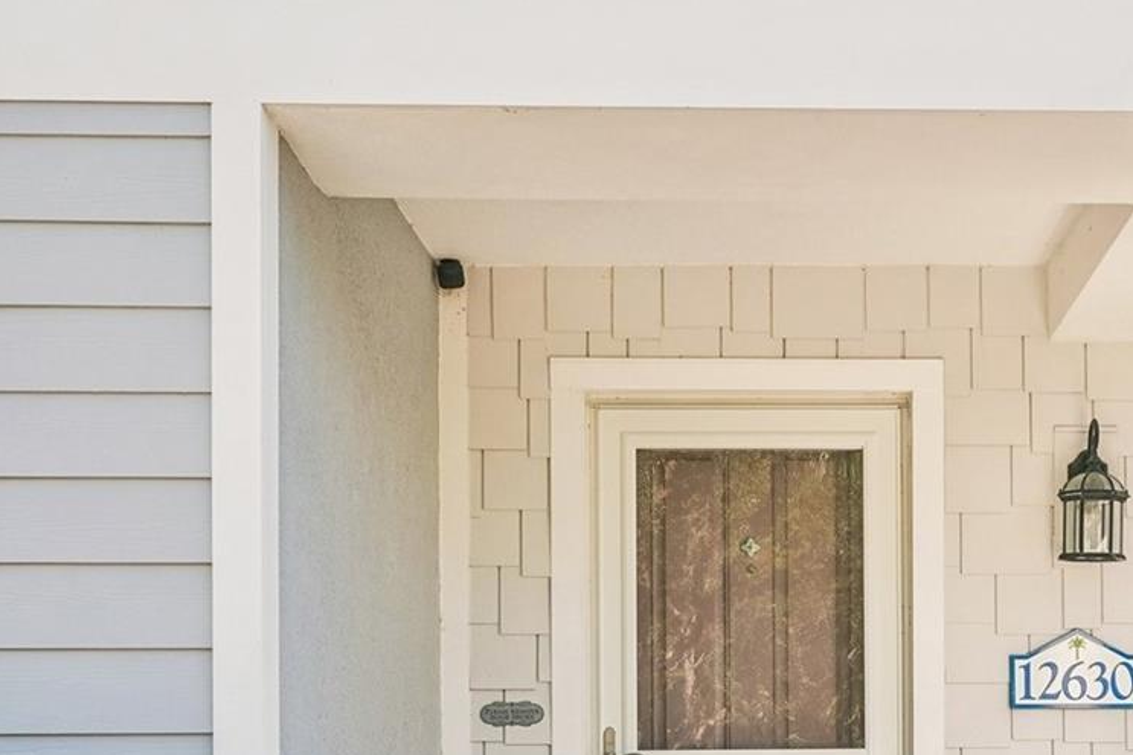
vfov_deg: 22.8
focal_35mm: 57
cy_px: 758
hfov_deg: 34.3
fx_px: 1796
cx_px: 848
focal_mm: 26.5
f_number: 8
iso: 400
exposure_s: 1/400
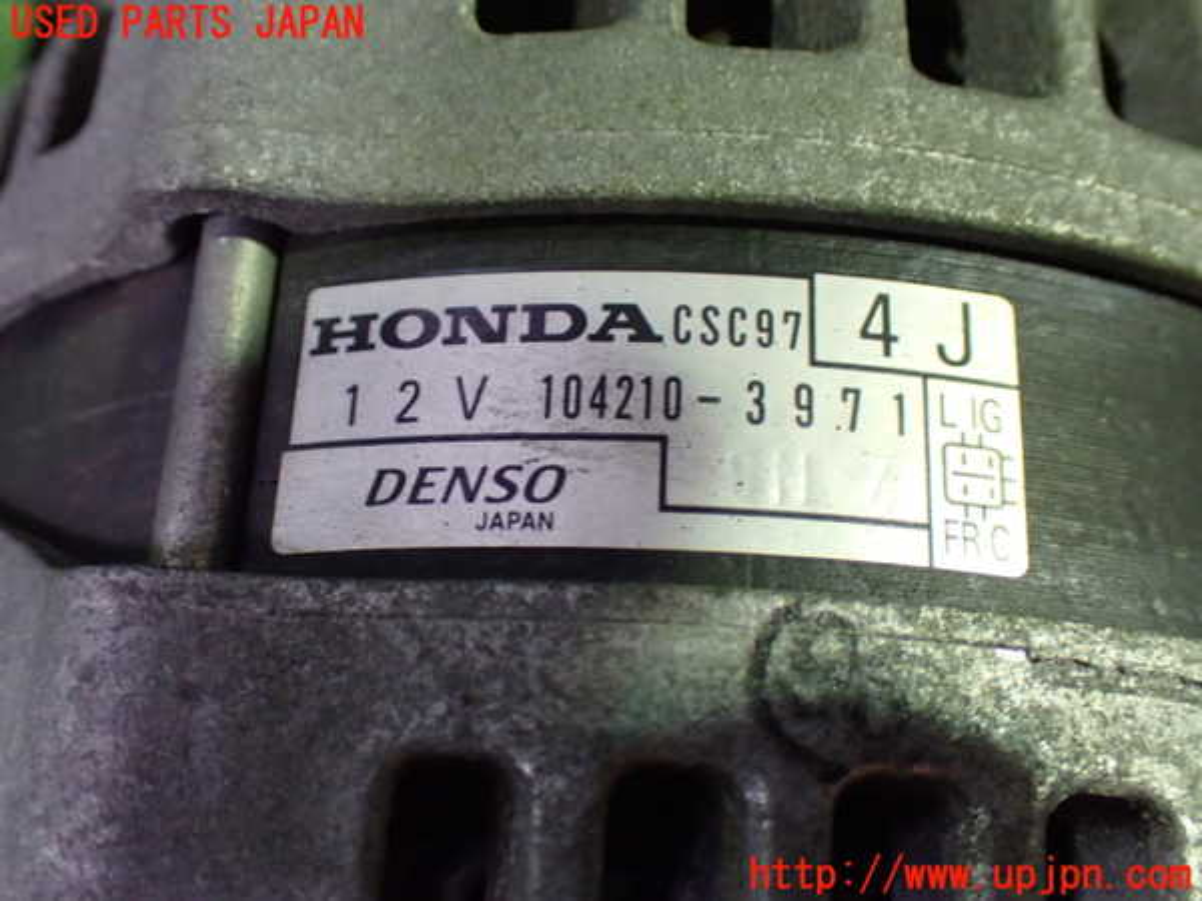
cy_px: 450
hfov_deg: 45.8
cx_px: 601
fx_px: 1424
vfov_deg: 35.1
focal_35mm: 41
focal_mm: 7.31
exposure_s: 1/40
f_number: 2.8
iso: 1000
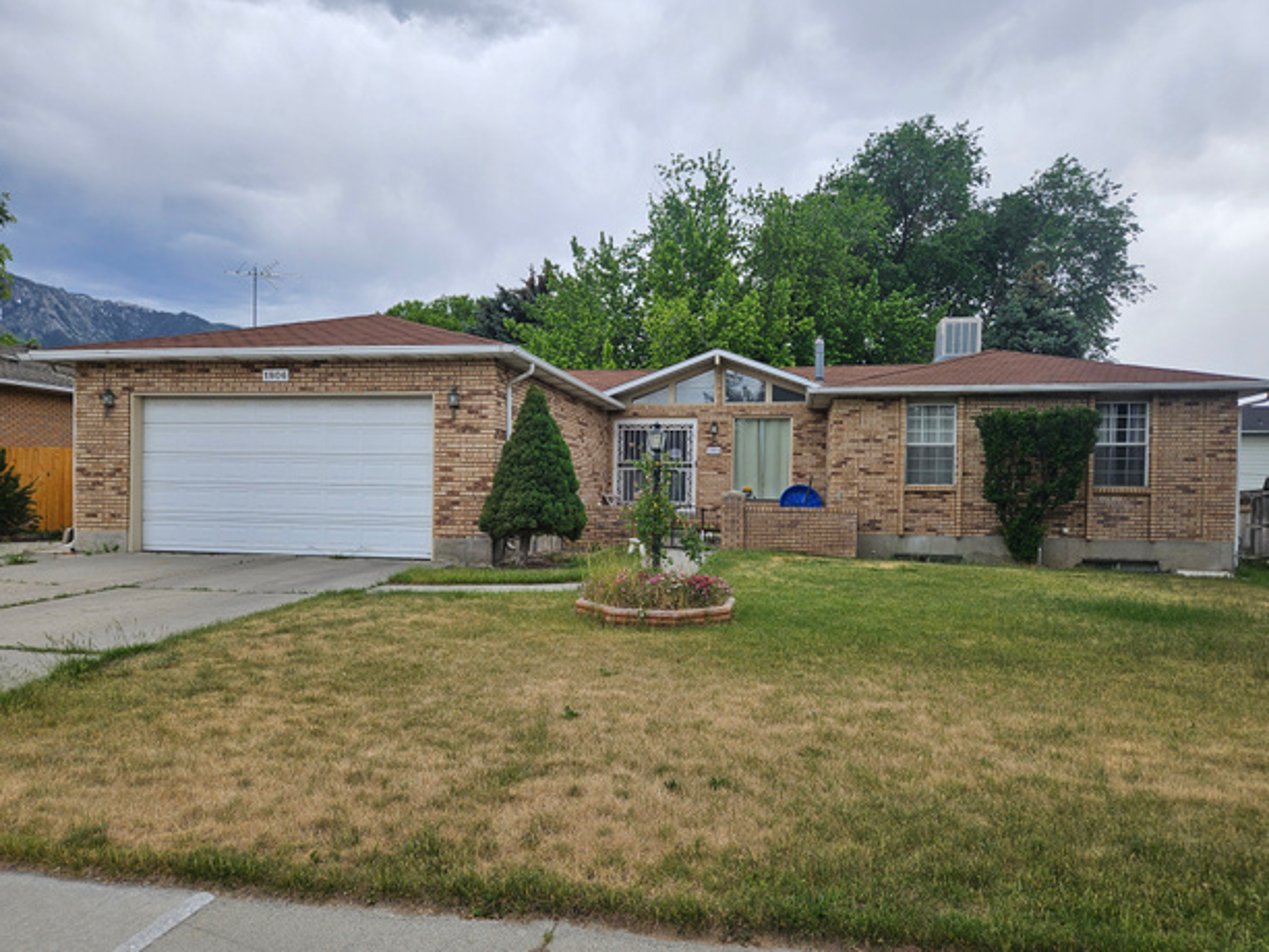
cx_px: 650
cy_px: 488
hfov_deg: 71.6
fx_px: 880
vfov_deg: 56.8
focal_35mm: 24
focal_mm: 5.4
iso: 25
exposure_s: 1/1064
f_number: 1.8
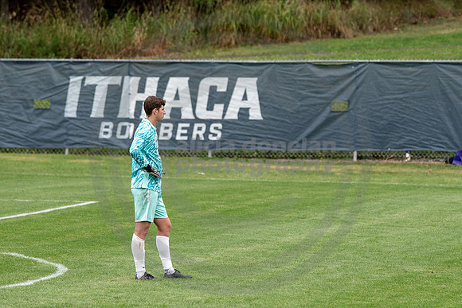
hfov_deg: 5.3
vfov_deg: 3.6
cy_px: 124
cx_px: 257
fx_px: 4951
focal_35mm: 386
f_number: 4
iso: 320
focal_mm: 200
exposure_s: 1/1000
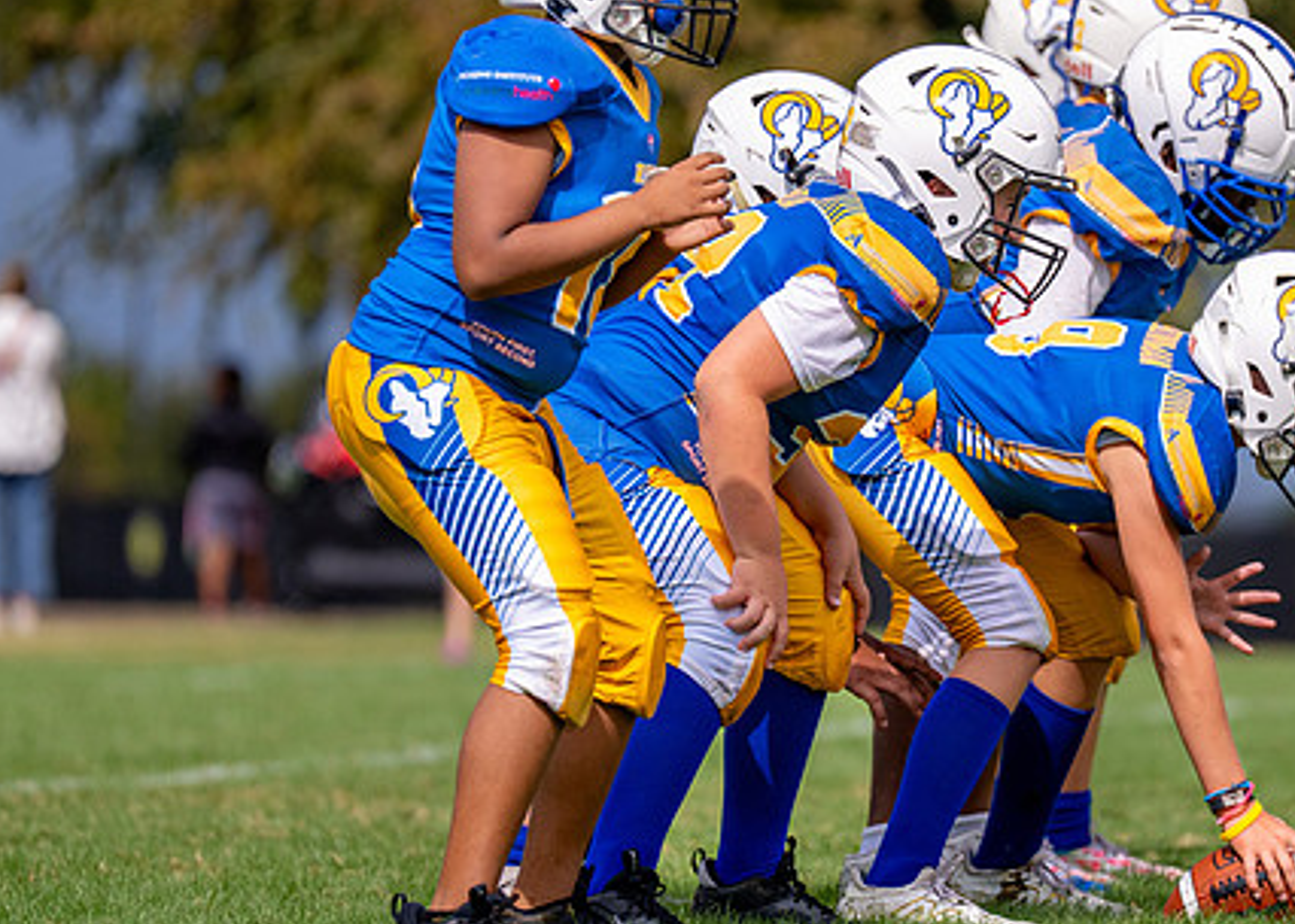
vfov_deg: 3.5
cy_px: 410
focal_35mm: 410
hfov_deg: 4.9
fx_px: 15075
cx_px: 941
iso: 250
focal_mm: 200
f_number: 2.8
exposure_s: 1/6400
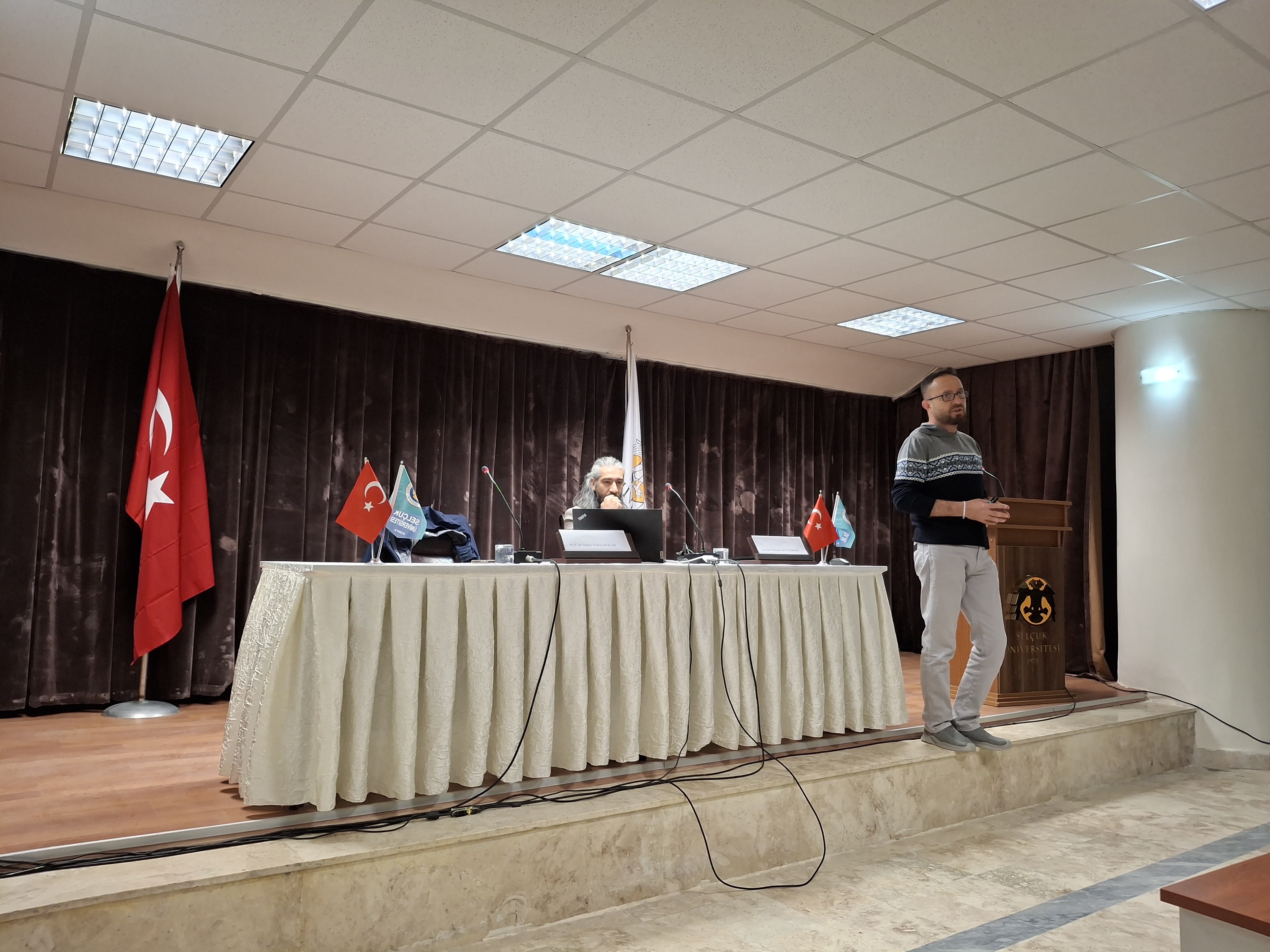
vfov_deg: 54.9
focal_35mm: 25
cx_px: 635
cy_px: 476
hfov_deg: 69.4
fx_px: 917
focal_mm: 4.69
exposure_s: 1/50
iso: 160
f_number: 1.8
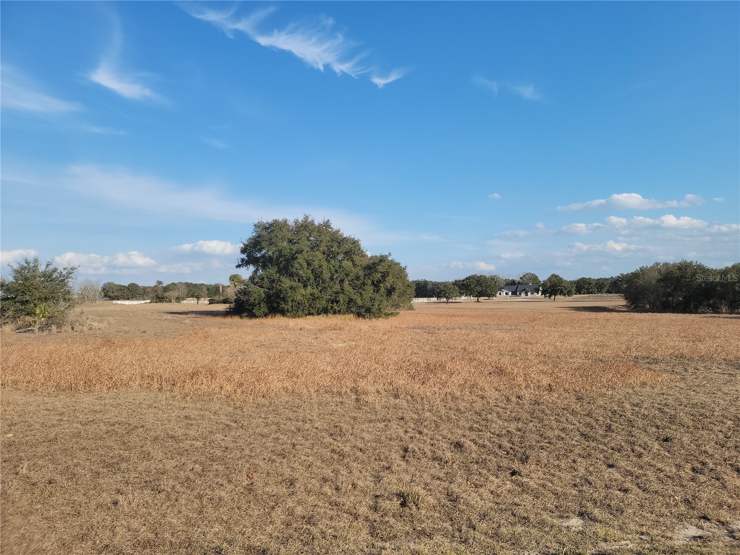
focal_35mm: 24
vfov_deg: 56.8
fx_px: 513
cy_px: 278
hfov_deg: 71.6
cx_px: 370
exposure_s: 1/970
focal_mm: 6.7
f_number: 1.8
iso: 16
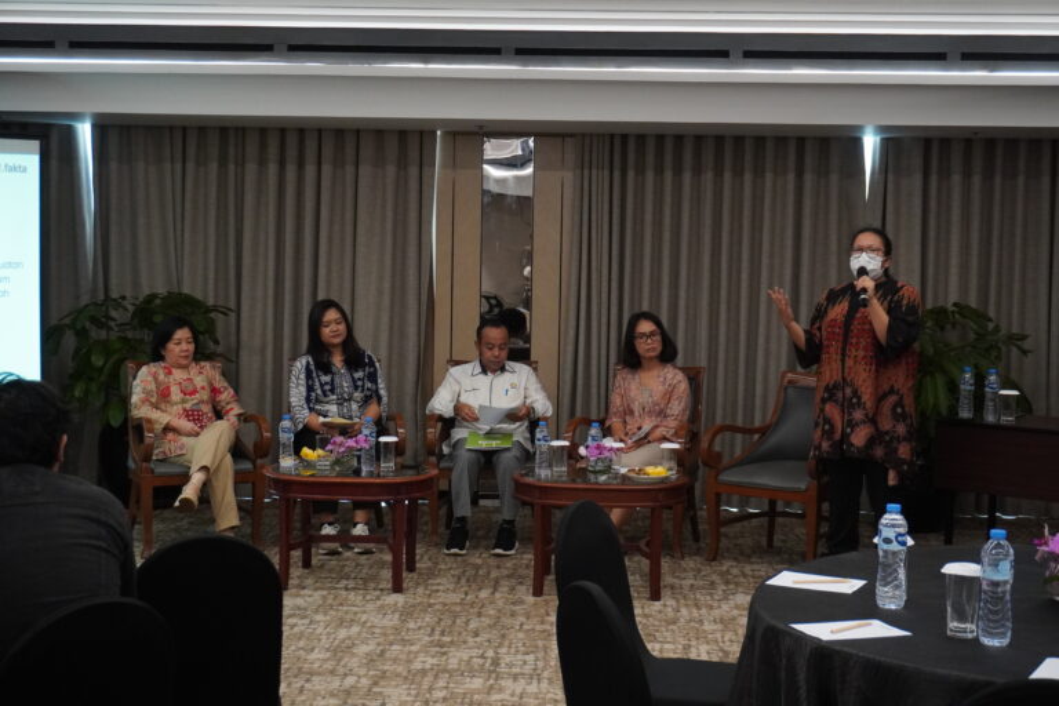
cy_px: 353
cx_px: 530
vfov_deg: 25.8
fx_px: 1544
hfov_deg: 37.9
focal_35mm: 52
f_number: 5.6
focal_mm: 35
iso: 2500
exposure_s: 1/125
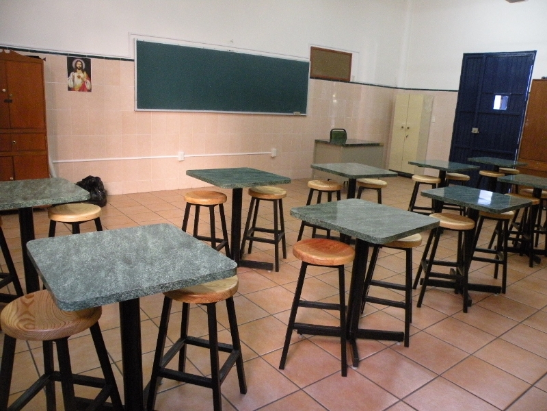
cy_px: 206
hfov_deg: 65.3
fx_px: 427
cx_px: 274
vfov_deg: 51.4
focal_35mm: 27
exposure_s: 1/21.7
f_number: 2.8
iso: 400
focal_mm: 4.7
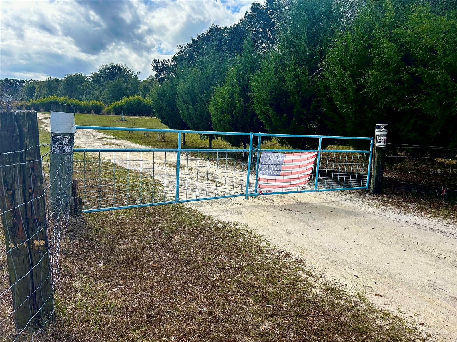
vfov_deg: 53.1
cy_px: 171
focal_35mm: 26
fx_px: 343
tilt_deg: -10.0
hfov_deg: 67.3
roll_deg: -3.9
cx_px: 228
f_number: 1.5
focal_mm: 5.7
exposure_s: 1/2994
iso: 50
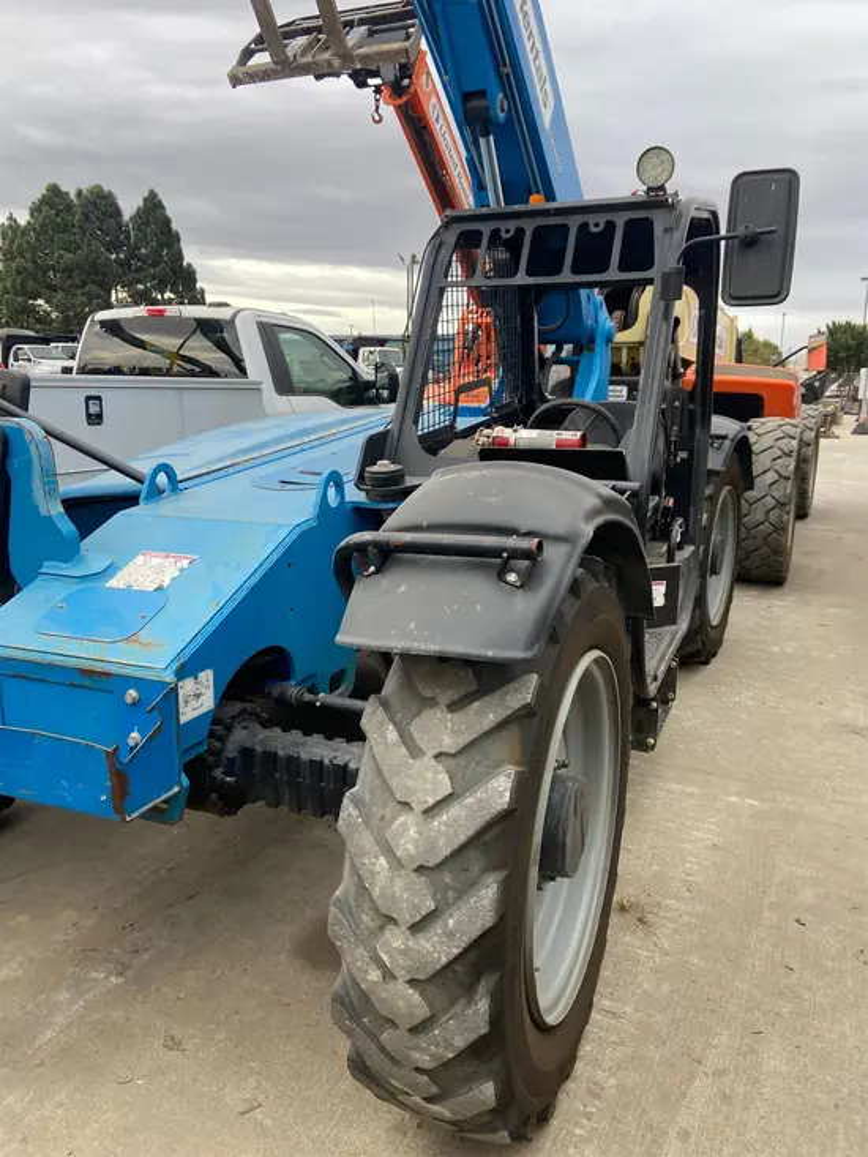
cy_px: 578
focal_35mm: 26
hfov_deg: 53.1
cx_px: 434
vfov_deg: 67.3
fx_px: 869
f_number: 1.8
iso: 40
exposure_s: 1/121
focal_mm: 4.25
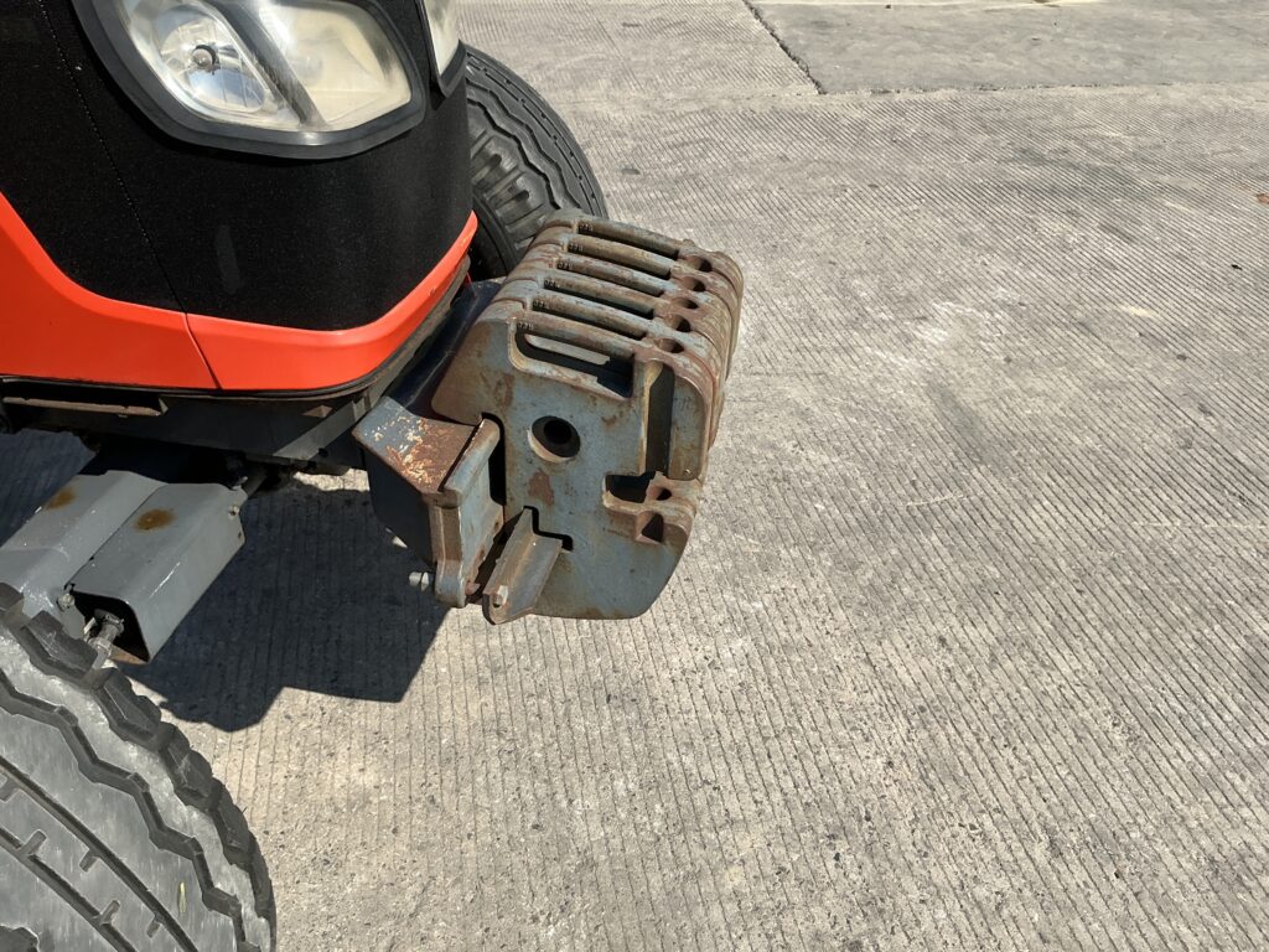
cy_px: 476
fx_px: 1026
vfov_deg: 49.7
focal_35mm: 28
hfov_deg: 63.4
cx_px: 634
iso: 25
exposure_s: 1/1412
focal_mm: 3
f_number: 1.8
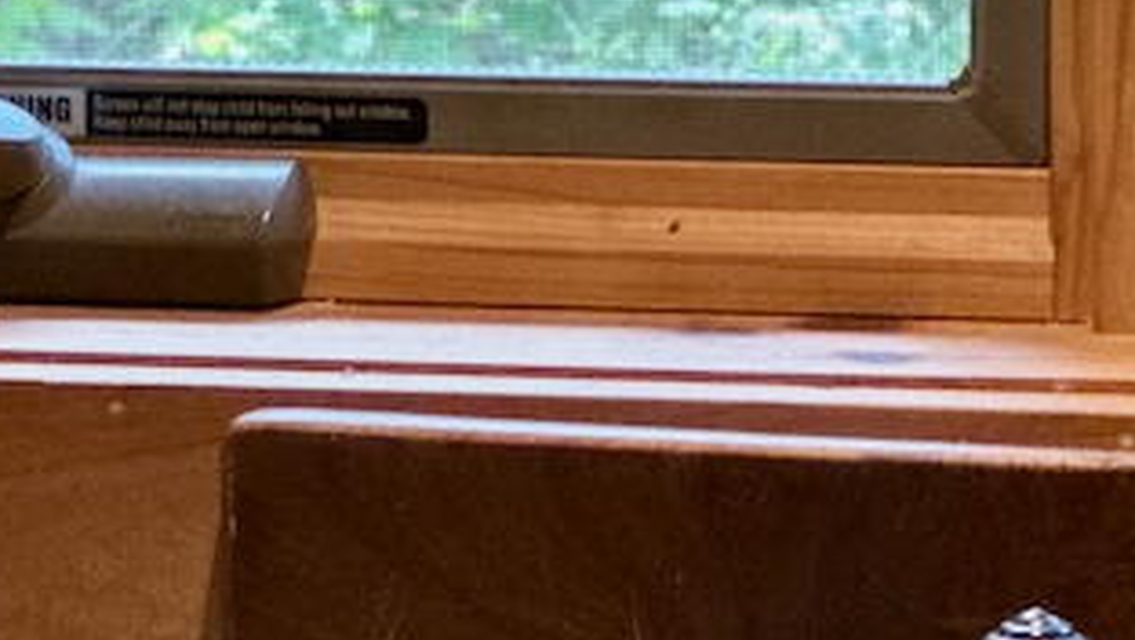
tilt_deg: -8.4
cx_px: -571
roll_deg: +0.6
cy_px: 647
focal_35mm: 344
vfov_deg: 3.5
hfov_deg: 6.2
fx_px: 10360
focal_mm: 9
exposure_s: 1/60
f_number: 2.8
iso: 400
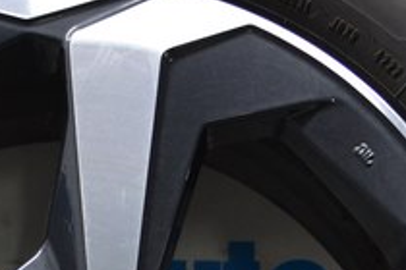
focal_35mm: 146
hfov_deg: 14.0
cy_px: 431
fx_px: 1646
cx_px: 110
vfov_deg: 9.1
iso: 400
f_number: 4
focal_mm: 20
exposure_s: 1/60
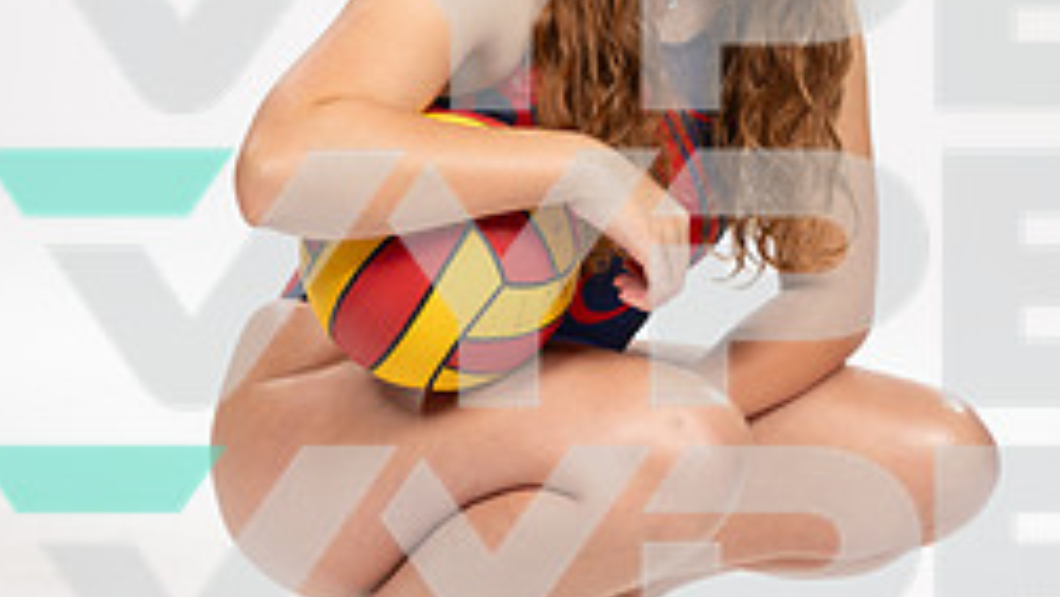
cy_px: 282
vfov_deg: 9.3
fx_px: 3684
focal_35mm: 131
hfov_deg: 16.4
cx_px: 602
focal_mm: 70
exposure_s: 1/250
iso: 200
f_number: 5.6
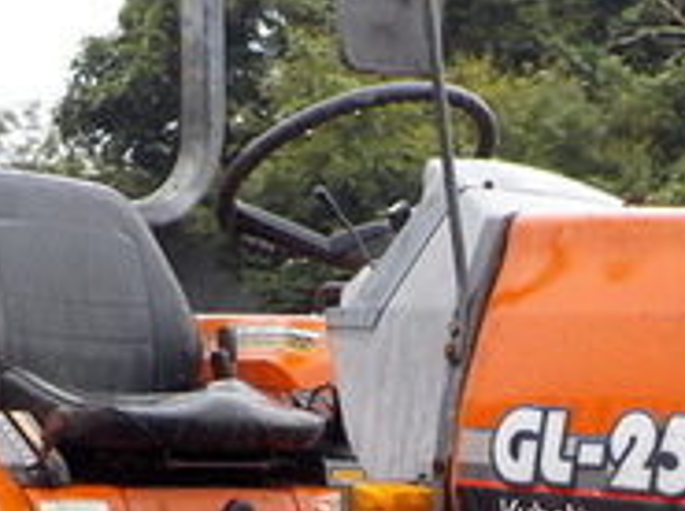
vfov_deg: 13.6
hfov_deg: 18.7
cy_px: 678
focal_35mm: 104
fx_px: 2054
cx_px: 563
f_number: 3.3
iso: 125
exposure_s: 1/100
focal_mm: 4.1
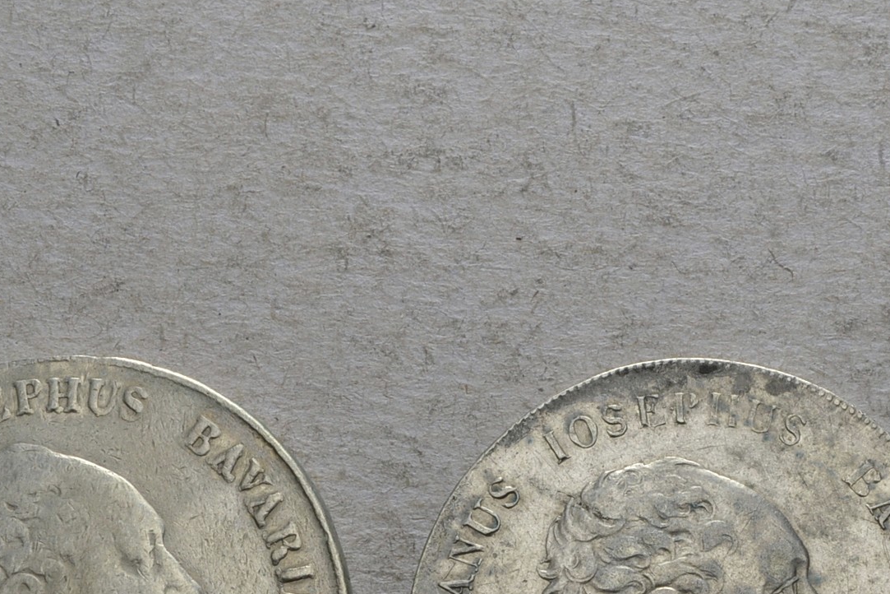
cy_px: 559
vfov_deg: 12.5
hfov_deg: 18.6
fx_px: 2695
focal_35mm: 109
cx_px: 731
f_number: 14
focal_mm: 32
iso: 400
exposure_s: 1/250
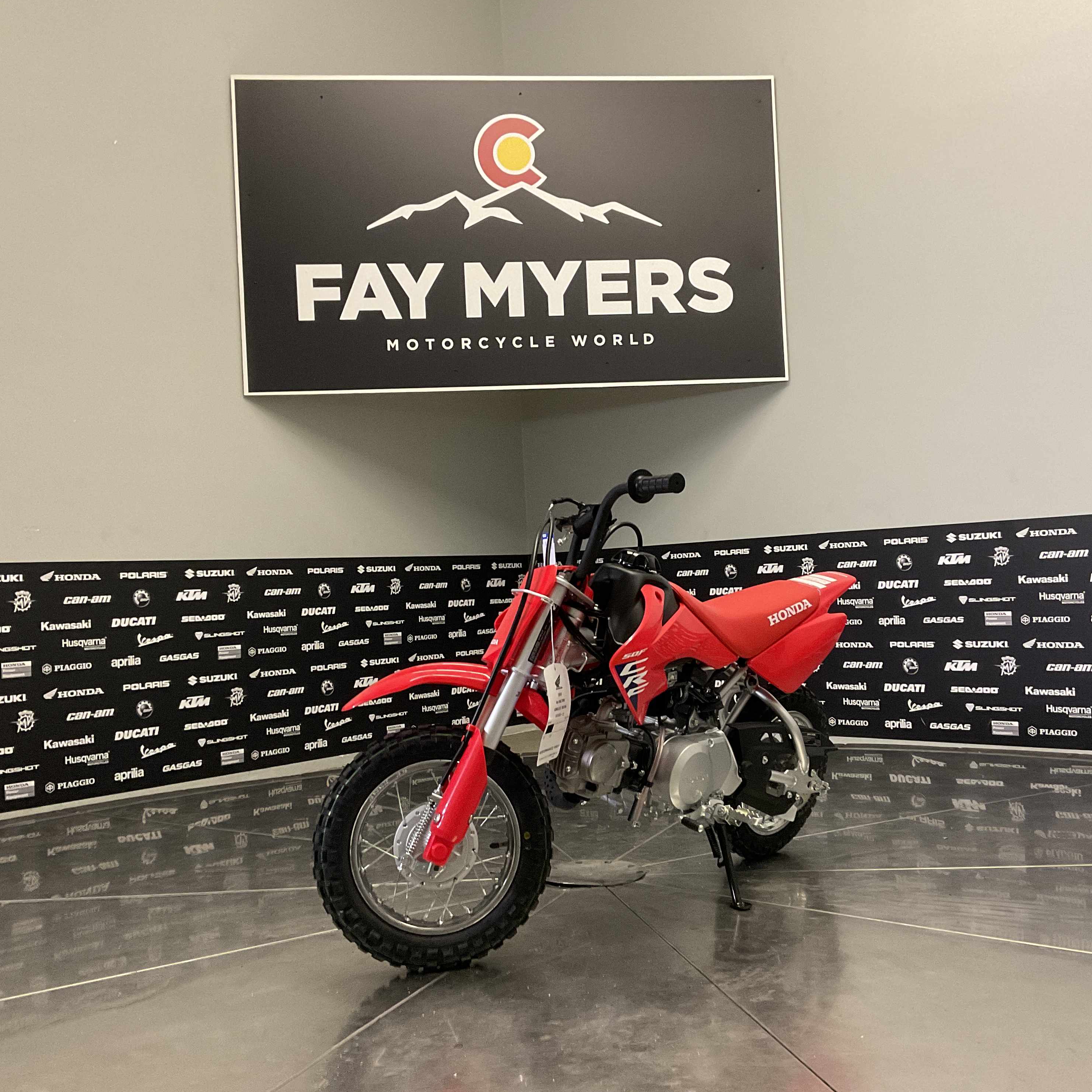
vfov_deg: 47.2
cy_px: 537
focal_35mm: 35
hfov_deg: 47.2
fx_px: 1249
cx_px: 597
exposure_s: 1/60
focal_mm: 3
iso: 200
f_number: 1.8
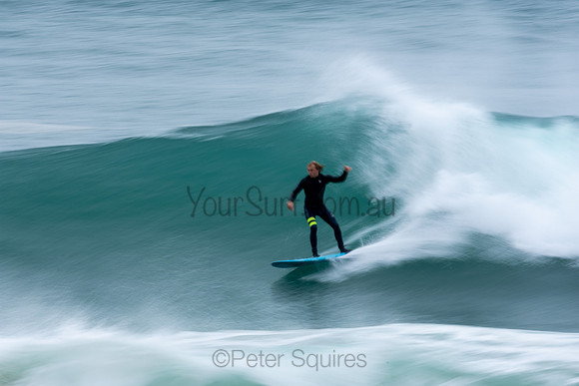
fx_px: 12065
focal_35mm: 750
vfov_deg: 1.8
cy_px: 193
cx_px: 290
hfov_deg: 2.7
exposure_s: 1/20
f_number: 22
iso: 100
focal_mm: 500
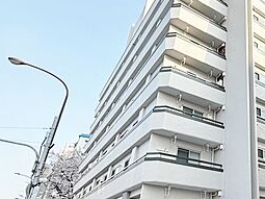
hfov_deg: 49.3
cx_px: 239
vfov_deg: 42.6
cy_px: 124
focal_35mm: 33
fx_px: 253
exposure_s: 1/1167
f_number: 2.2
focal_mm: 2.22
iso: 50
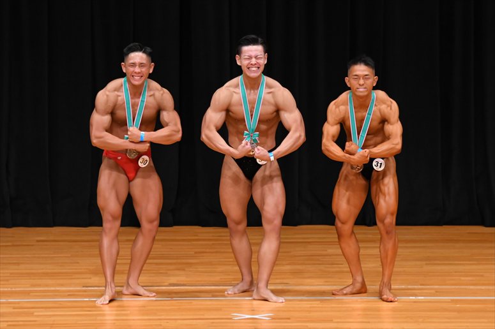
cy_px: 164
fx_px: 3917
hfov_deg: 7.2
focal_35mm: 285
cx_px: 248
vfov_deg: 4.8
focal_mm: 190
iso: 3200
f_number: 5.6
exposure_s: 1/400
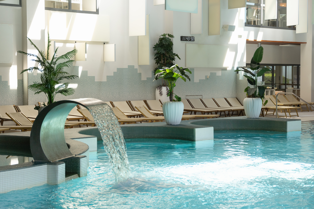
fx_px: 584
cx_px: 157
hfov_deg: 30.1
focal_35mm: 67
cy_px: 104
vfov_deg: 20.3
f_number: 4
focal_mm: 67
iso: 400
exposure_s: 1/640
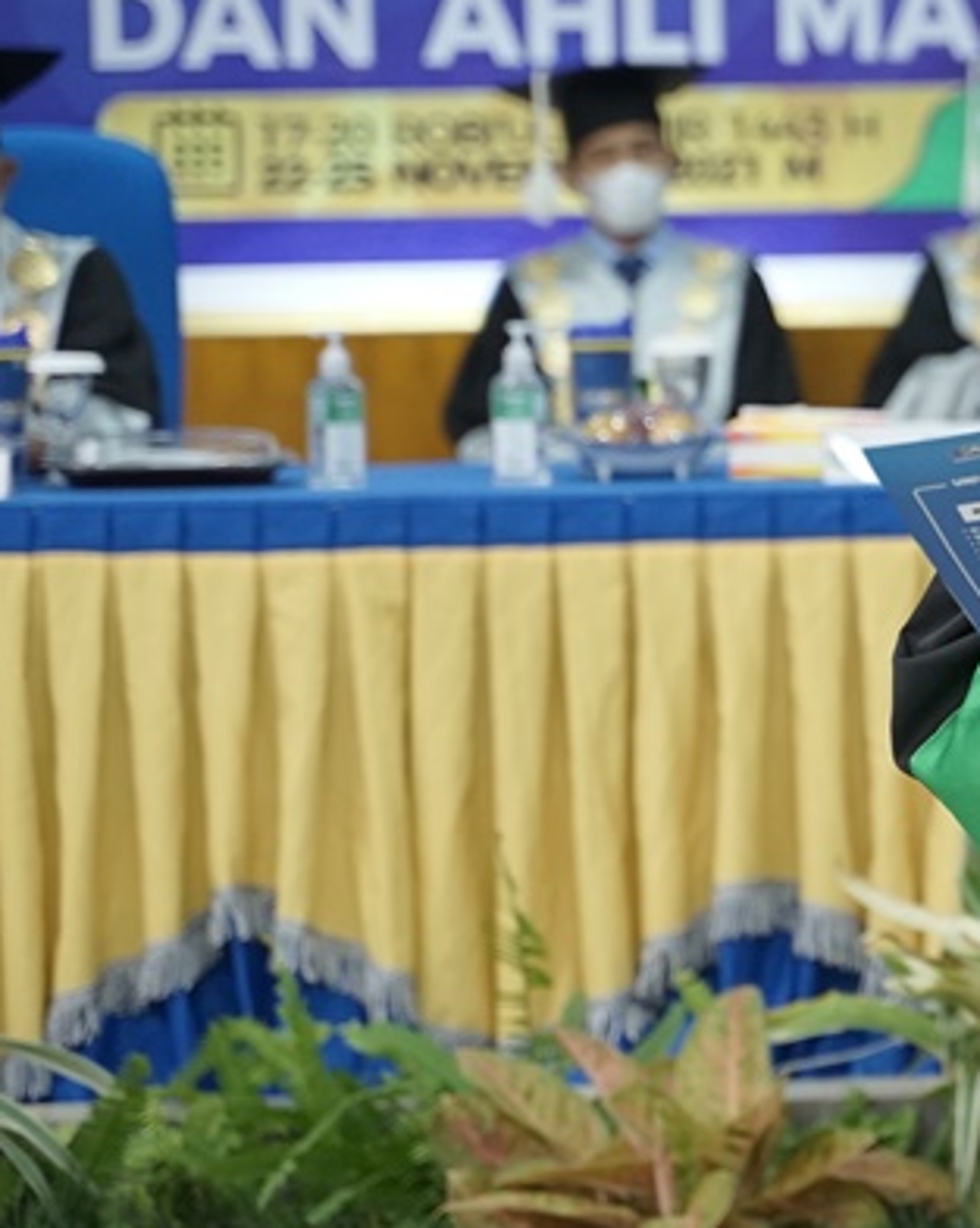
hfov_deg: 8.3
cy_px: 450
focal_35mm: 184
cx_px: 1284
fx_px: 6679
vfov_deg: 10.5
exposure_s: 1/160
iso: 1250
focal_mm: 75
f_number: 3.2
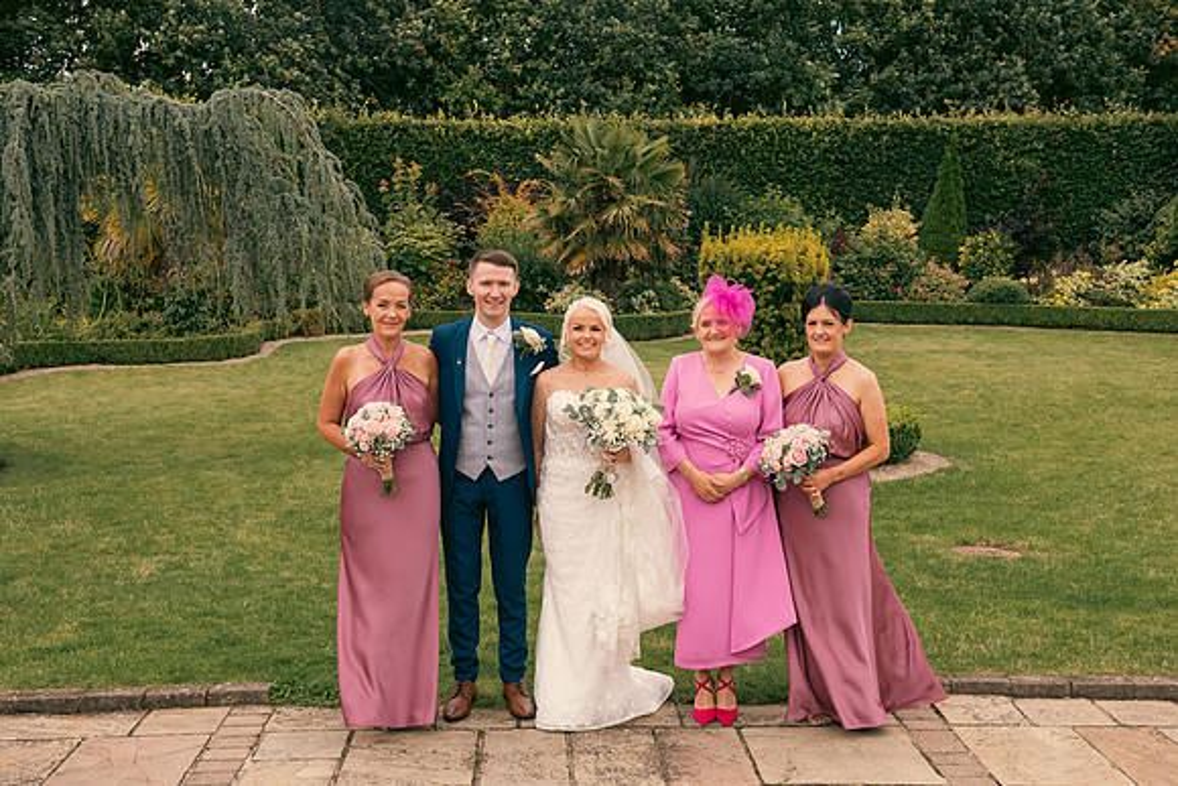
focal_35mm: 44
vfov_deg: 30.5
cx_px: 589
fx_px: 1440
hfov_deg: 44.5
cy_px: 393
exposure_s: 1/500
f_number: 6.3
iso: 200
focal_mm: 44
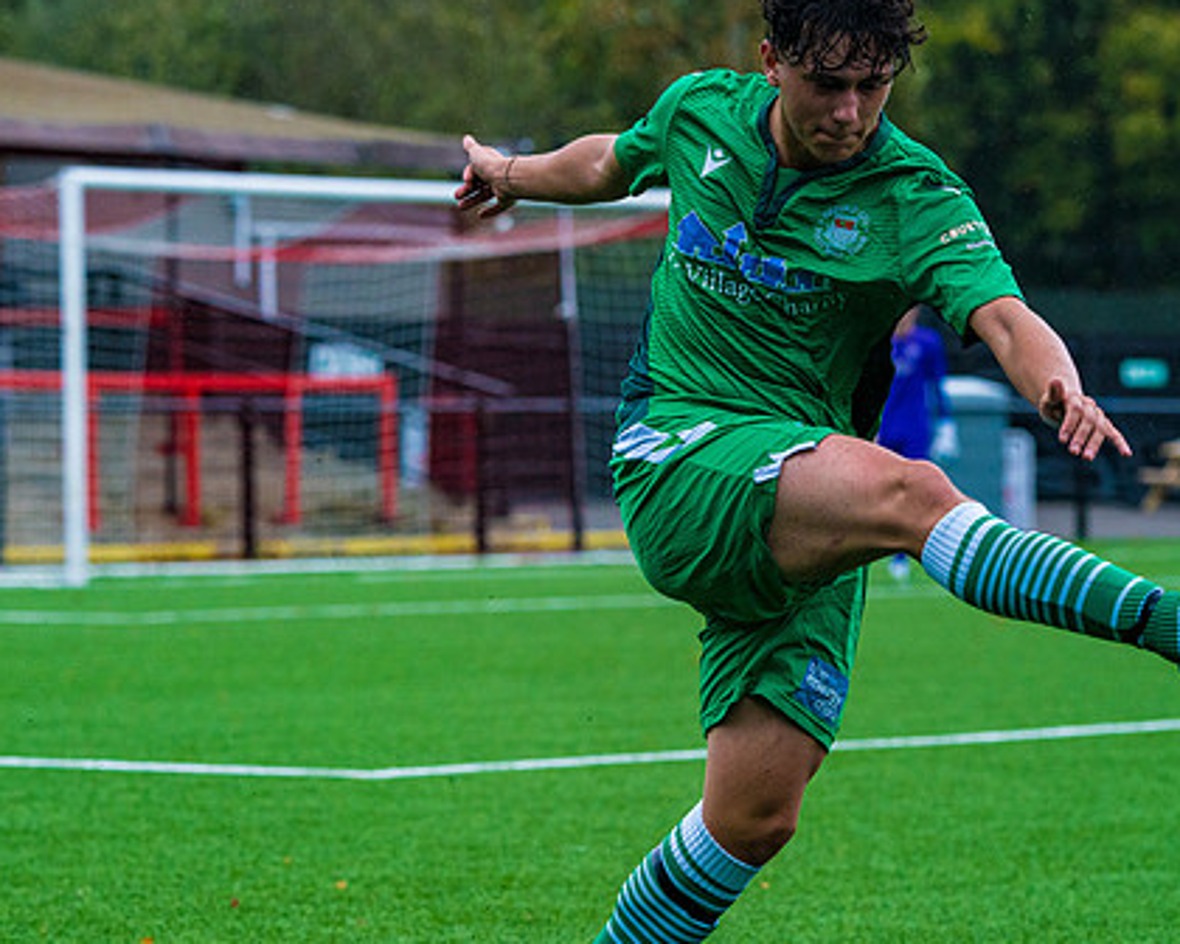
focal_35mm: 198
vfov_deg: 7.8
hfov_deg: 9.7
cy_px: 660
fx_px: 6915
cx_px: 341
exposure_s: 1/2000
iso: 1000
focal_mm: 105
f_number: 4
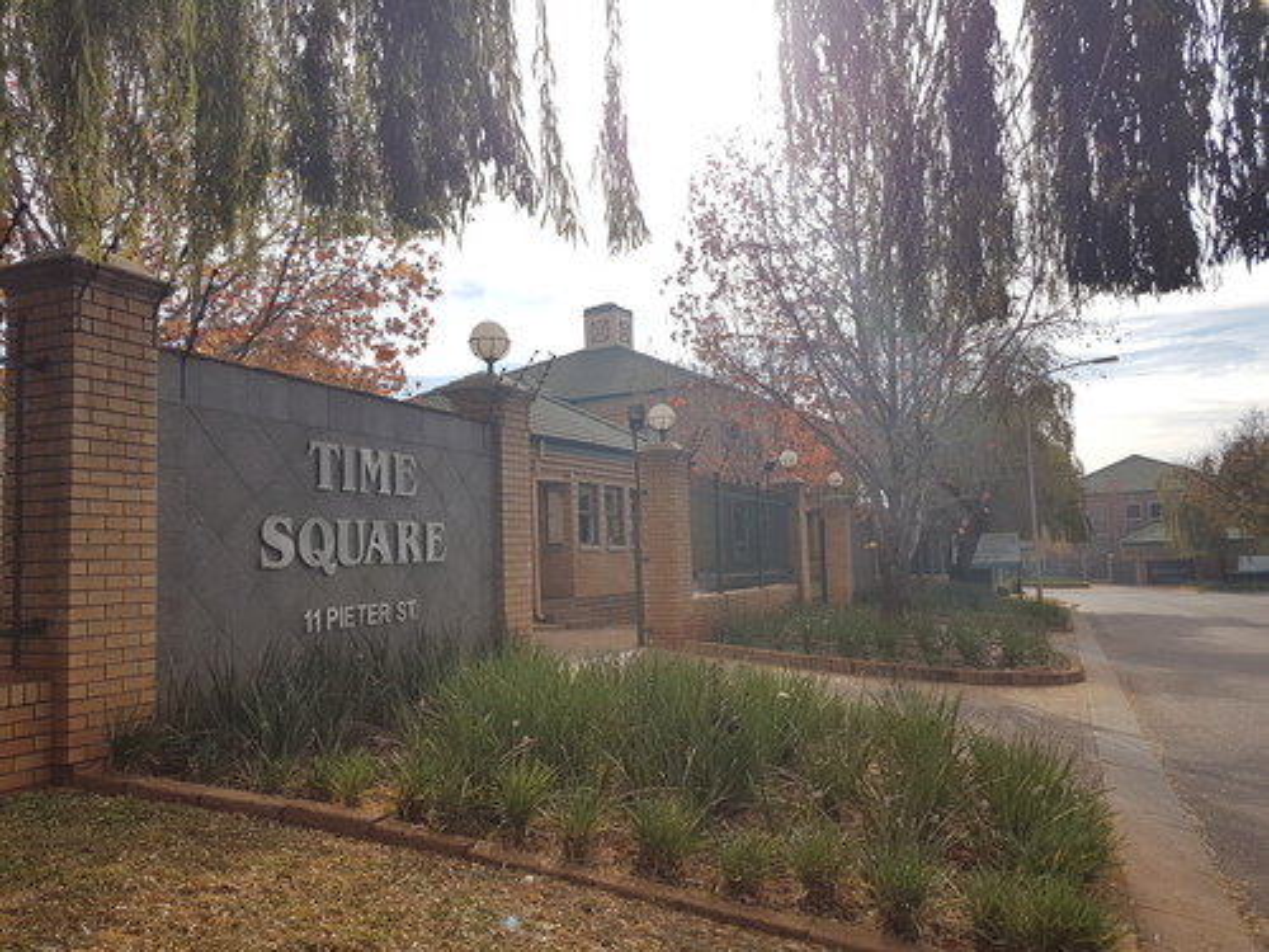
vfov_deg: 53.1
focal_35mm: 26
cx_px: 634
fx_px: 953
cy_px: 476
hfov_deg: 67.3
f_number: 1.7
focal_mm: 4.2
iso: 40
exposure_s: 1/1944
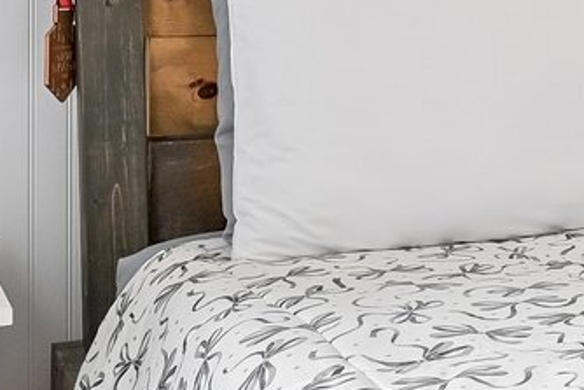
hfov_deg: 18.7
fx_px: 1590
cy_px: -50
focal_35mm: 98
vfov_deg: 13.7
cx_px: 841
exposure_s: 1/40
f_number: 8
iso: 400
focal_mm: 16
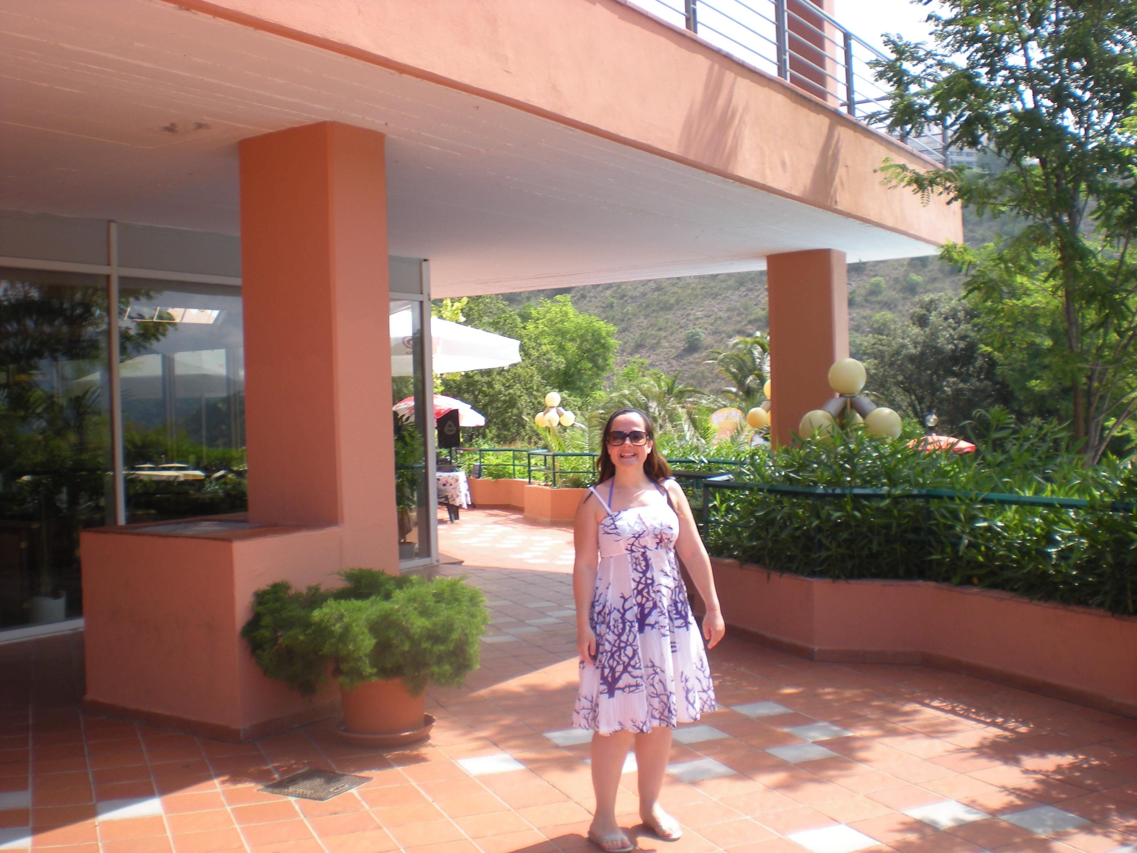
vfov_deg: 37.7
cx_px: 568
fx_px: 1248
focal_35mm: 38
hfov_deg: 49.0
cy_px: 426
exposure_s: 1/196
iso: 64
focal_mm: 6.3
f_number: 4.6
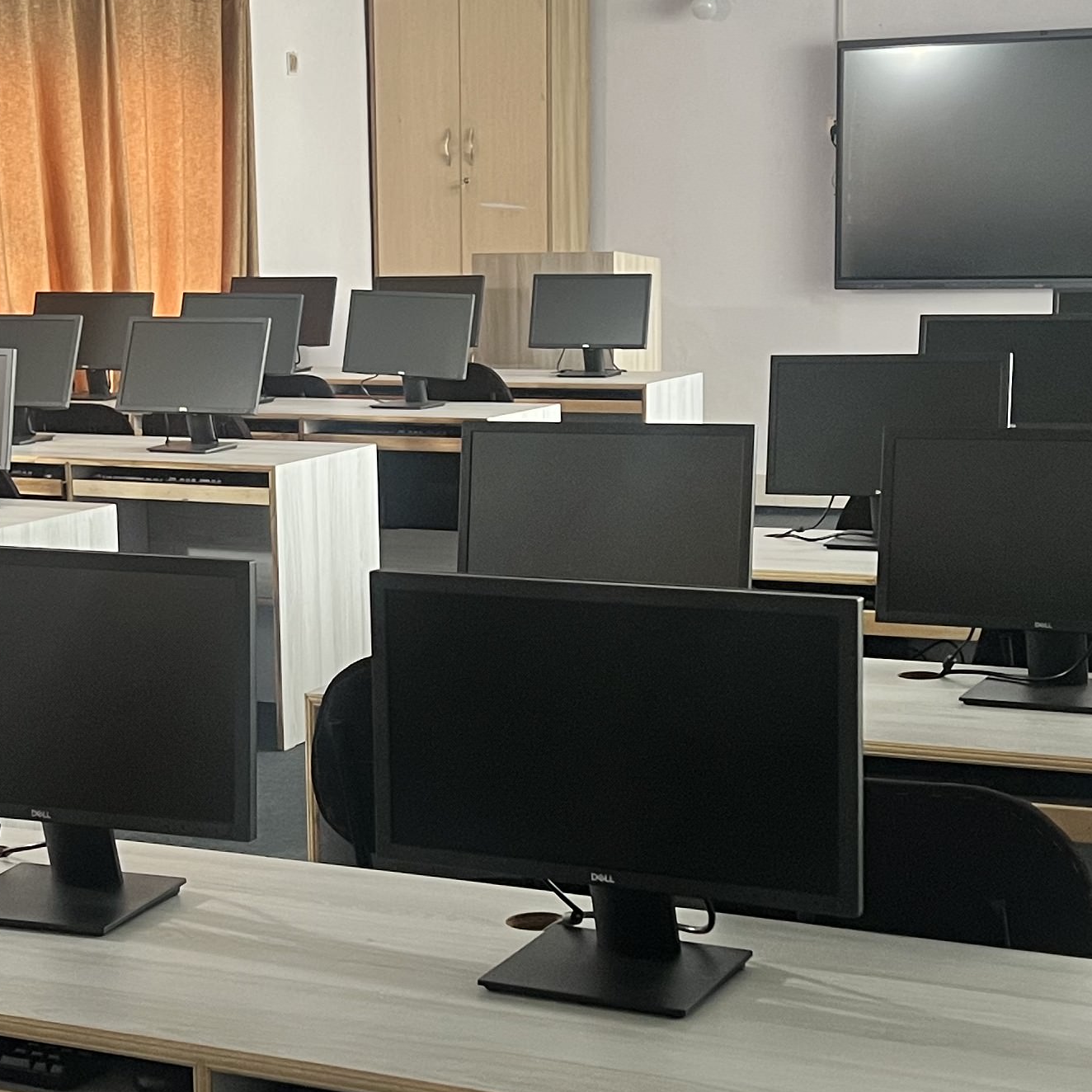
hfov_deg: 24.6
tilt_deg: -10.0
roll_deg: +1.2
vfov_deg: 24.6
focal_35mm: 70
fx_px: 2498
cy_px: 600
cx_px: 397
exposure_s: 1/60
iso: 250
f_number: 1.5
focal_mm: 5.7
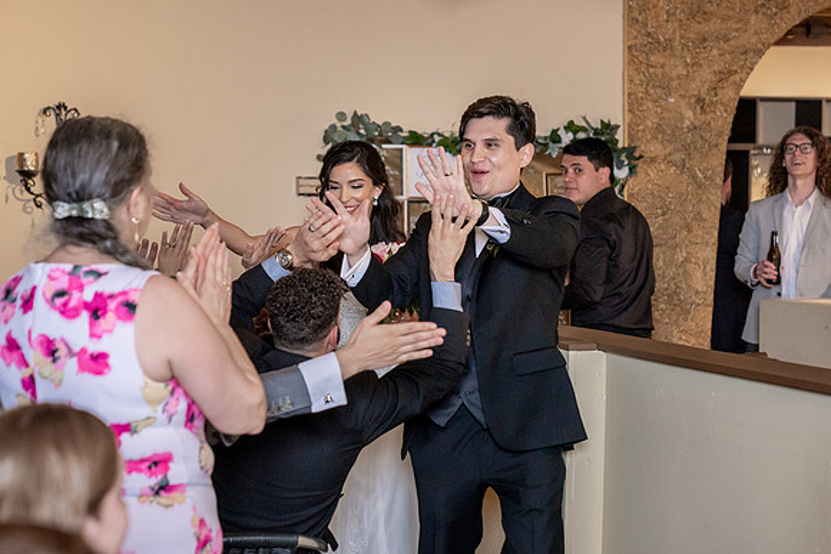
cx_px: 495
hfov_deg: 22.5
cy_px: 330
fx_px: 2087
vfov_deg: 15.1
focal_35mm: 90
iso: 2000
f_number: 4
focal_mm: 70
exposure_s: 1/200
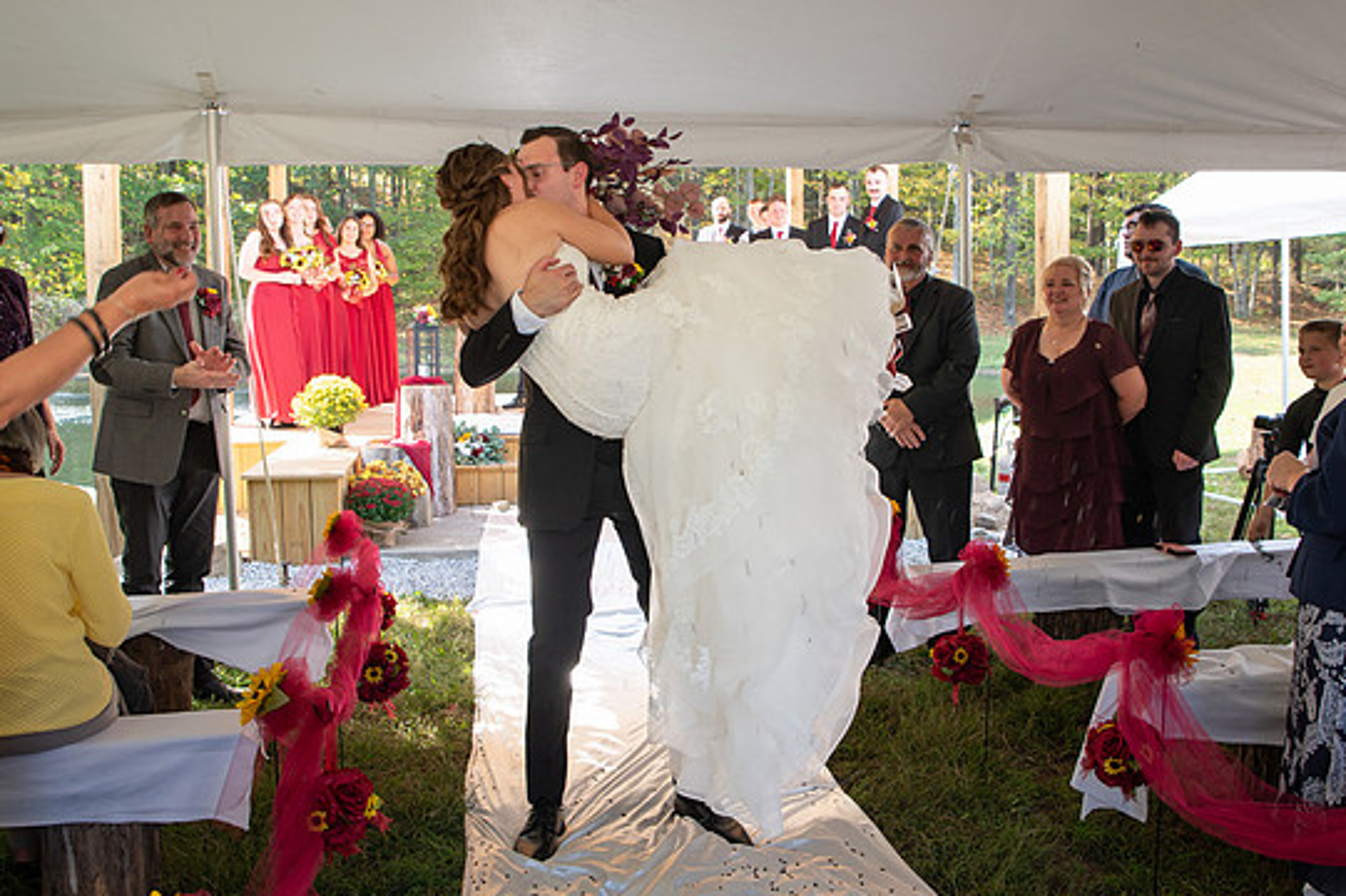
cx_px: 694
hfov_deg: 55.8
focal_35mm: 34
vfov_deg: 38.8
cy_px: 414
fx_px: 1270
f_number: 4
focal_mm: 24
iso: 250
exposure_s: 1/160
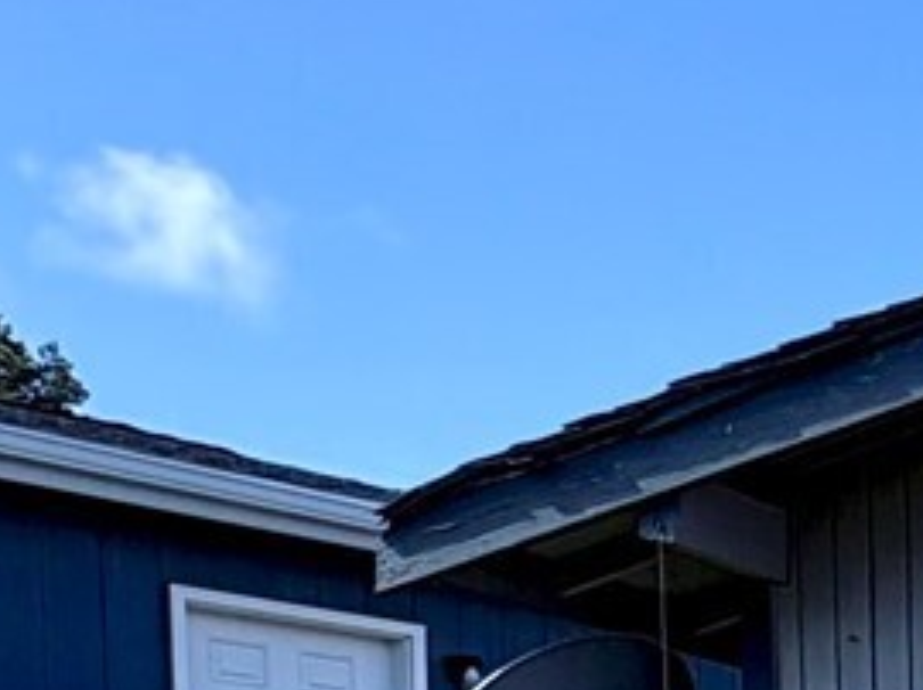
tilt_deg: -3.0
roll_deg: +0.0
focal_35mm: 83
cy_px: 1148
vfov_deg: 15.7
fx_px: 2211
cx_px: 1849
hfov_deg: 17.2
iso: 40
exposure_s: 1/596
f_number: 2.2
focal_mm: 2.22
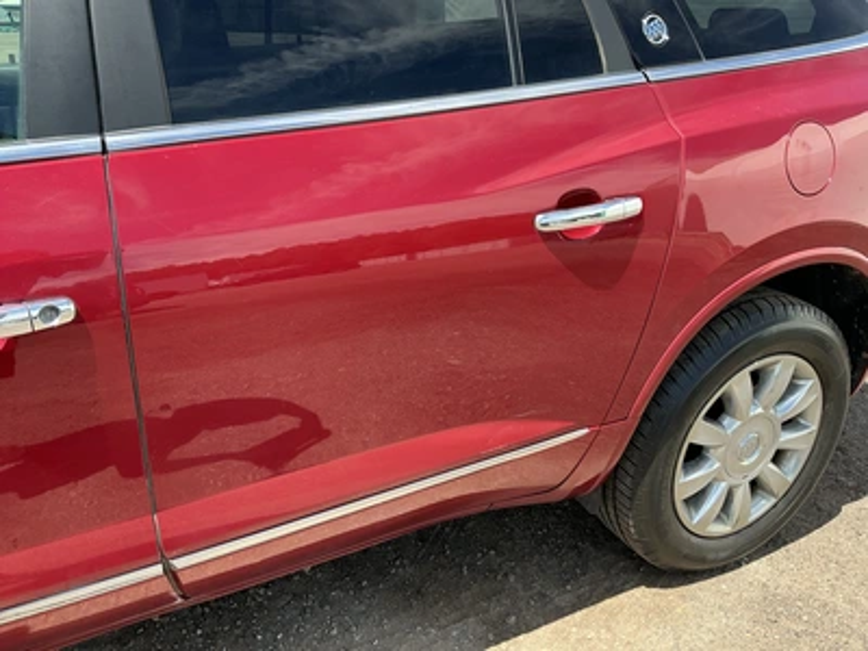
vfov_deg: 49.7
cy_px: 326
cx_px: 434
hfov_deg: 63.4
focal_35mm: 28
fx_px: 702
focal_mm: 3
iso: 25
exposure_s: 1/367
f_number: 1.8
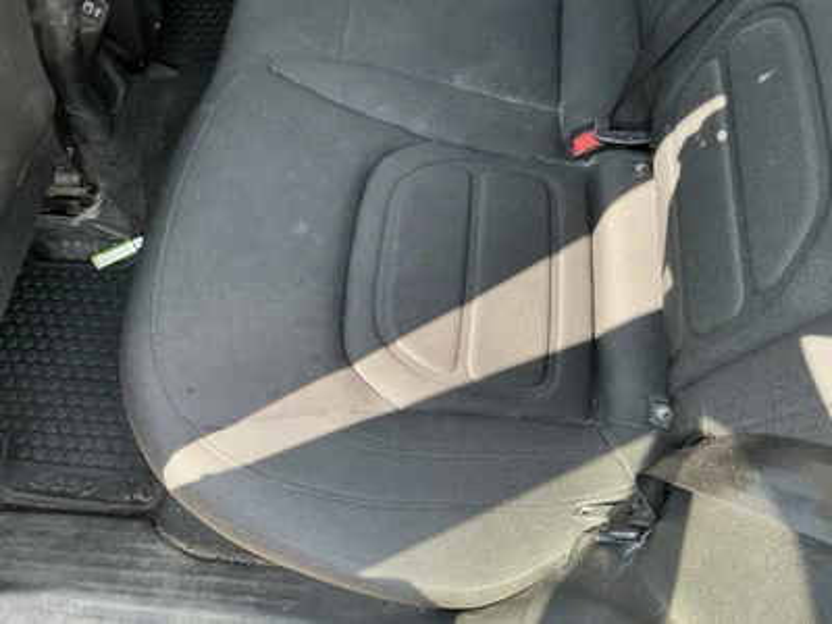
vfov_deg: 49.7
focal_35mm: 28
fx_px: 673
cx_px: 416
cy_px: 312
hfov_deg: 63.4
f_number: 1.8
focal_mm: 3
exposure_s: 1/93
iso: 64
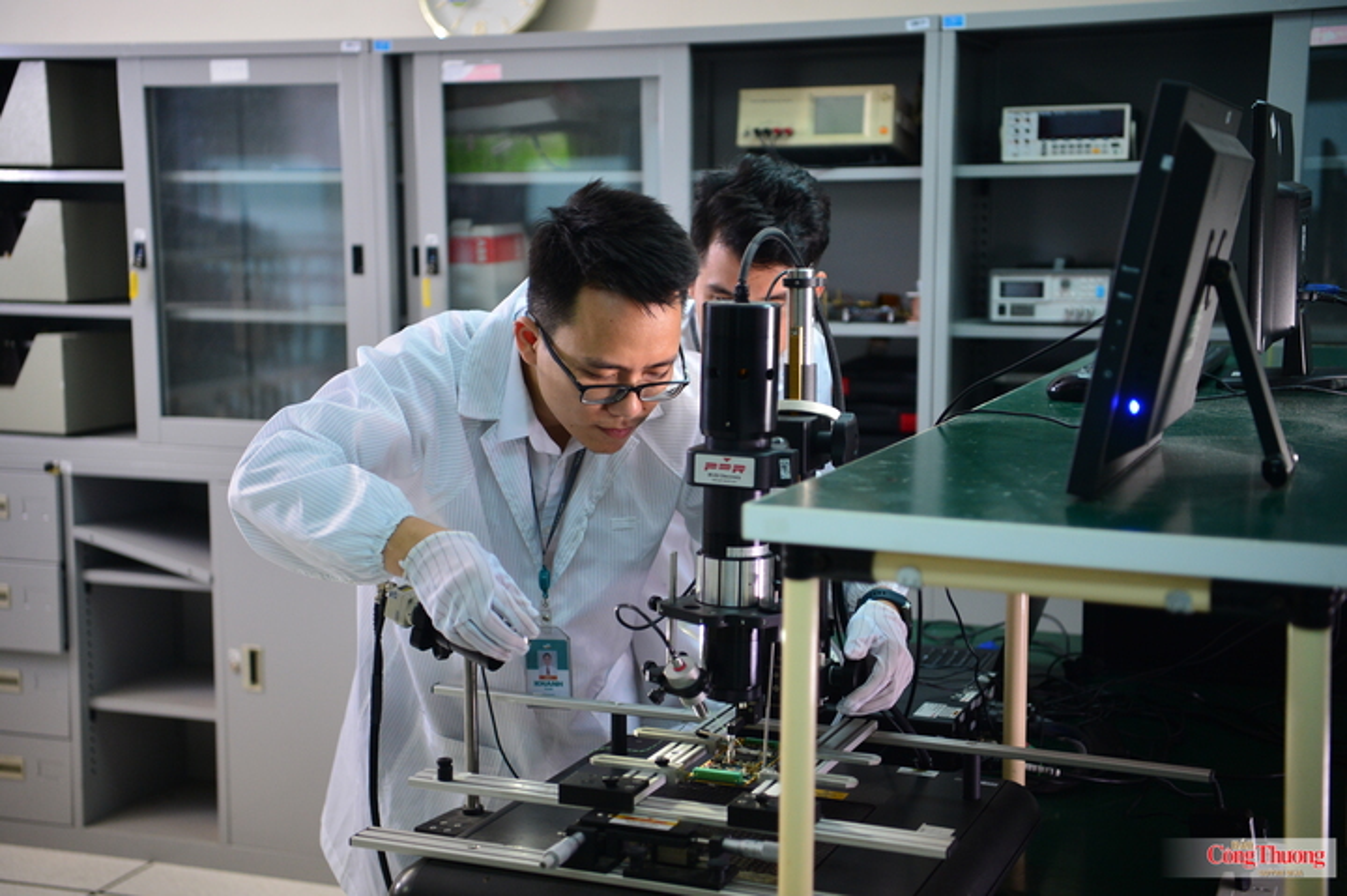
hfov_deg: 39.6
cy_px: 448
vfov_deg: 27.0
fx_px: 1869
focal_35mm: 50
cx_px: 674
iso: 1600
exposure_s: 1/500
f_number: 2.8
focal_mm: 50
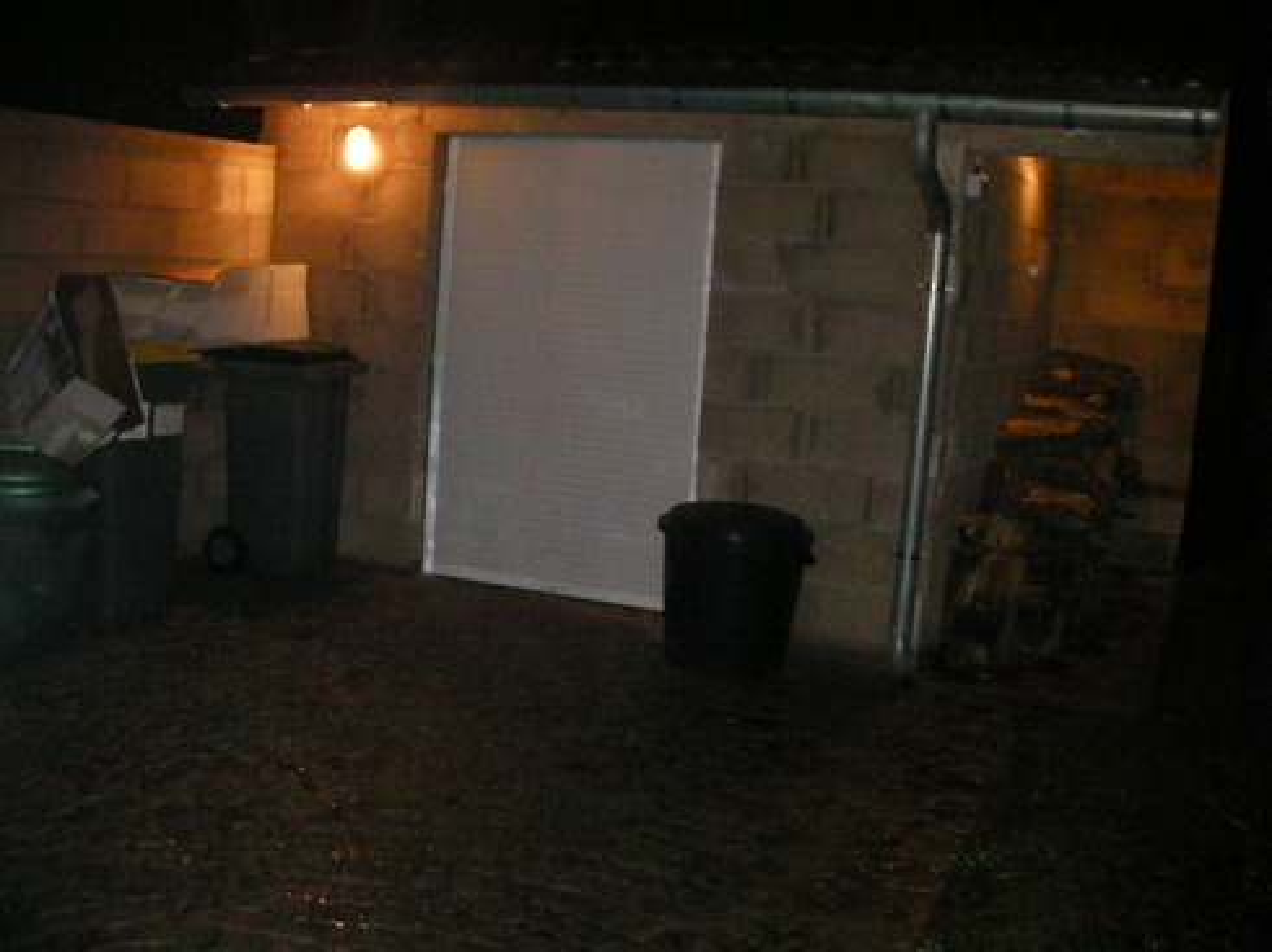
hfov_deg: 49.0
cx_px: 636
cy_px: 476
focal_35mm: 38
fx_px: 1396
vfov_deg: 37.7
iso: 800
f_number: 3.5
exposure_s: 1/30
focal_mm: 6.3
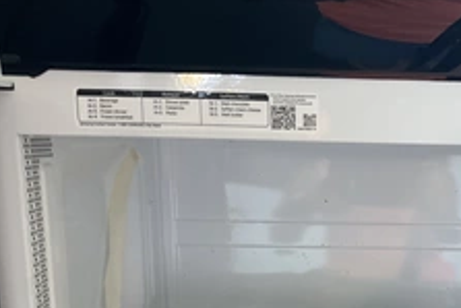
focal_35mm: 54
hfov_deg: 35.4
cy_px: 291
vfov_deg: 24.2
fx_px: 692
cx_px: 380
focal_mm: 3
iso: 160
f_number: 1.8
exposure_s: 1/60
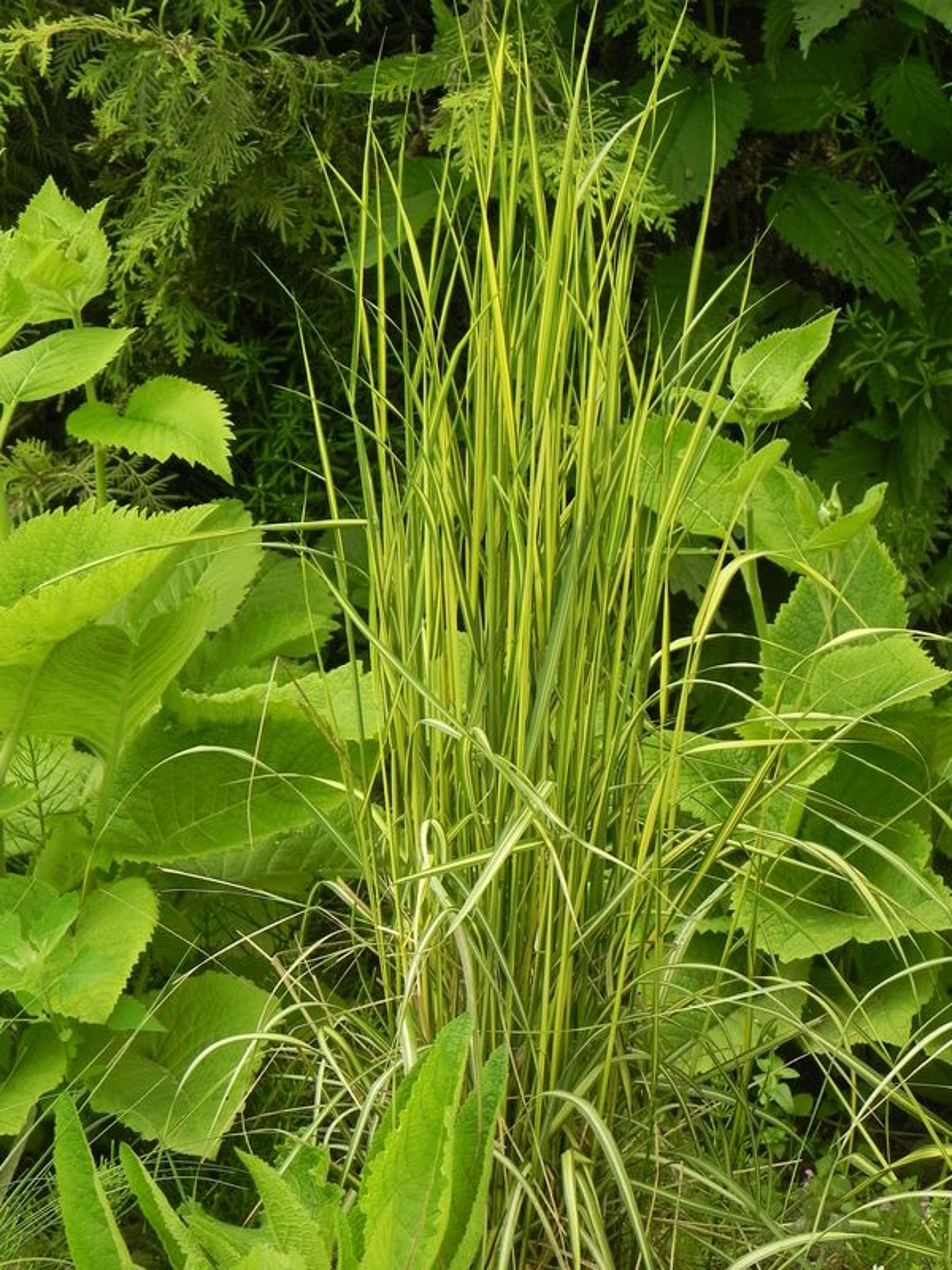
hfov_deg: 10.3
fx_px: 5280
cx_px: 476
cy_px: 635
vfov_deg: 13.7
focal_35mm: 144
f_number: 5
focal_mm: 25.7
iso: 160
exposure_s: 1/320
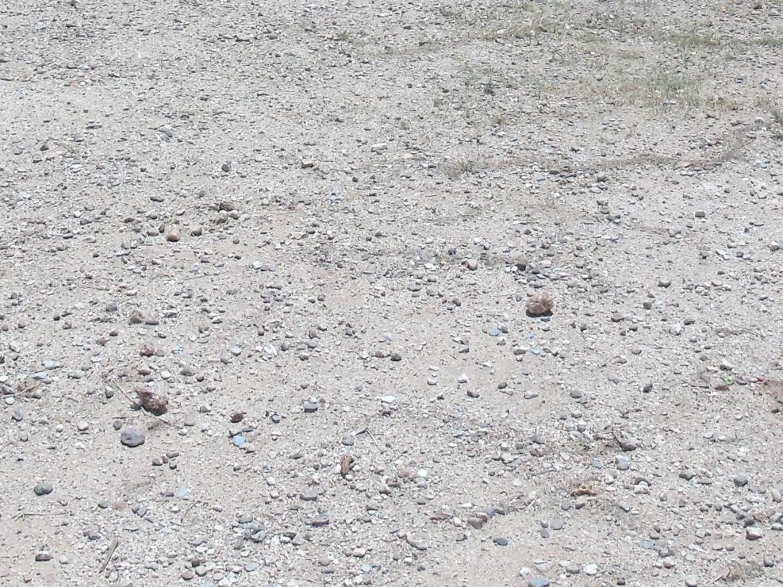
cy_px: -206
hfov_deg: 25.6
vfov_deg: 17.9
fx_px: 1719
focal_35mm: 76
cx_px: 320
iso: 80
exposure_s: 1/1000
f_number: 3.8
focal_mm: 4.4
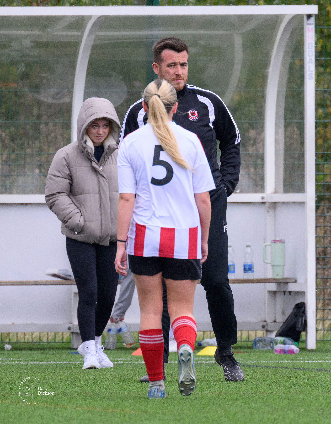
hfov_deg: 1.6
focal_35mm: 950
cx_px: 272
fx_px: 11808
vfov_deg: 2.1
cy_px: 156
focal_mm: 400
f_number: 5.6
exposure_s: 1/1250
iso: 1600
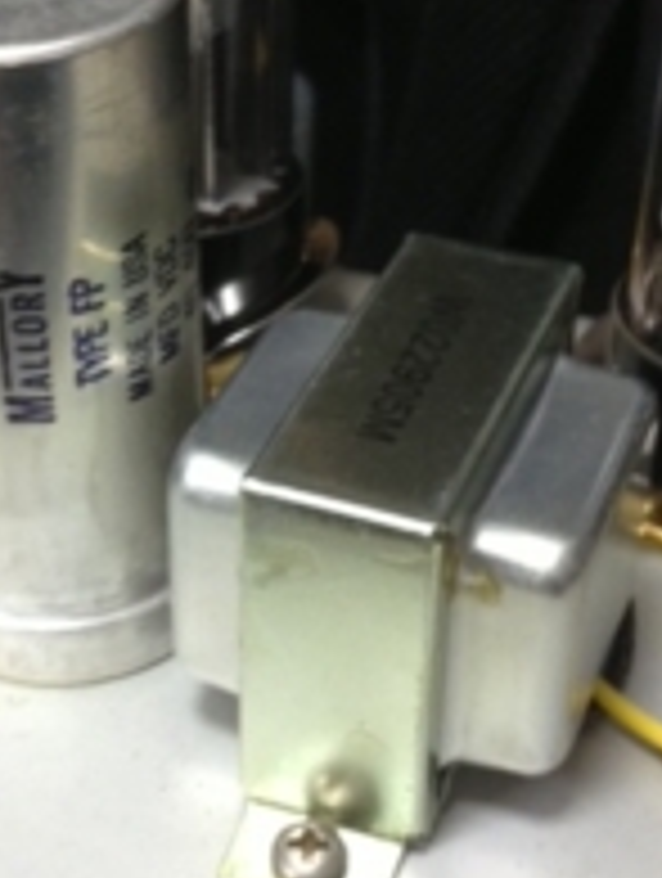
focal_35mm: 76
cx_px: 180
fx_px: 1932
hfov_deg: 19.3
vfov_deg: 25.6
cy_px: 450
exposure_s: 1/20
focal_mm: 4.13
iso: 125
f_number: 2.4
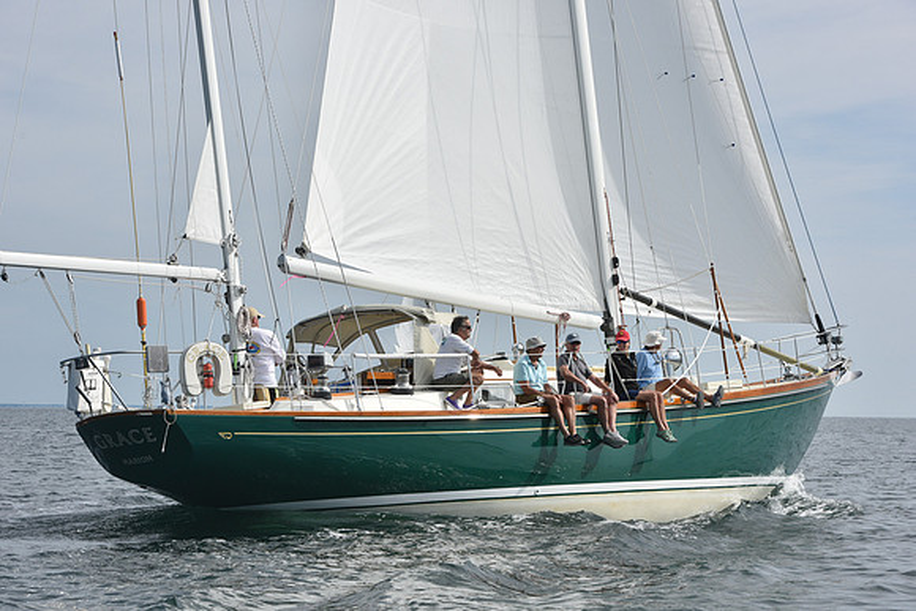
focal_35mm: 98
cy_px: 306
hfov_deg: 20.8
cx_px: 458
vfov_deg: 14.0
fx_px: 2494
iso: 320
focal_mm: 98
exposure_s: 1/1250
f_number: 10
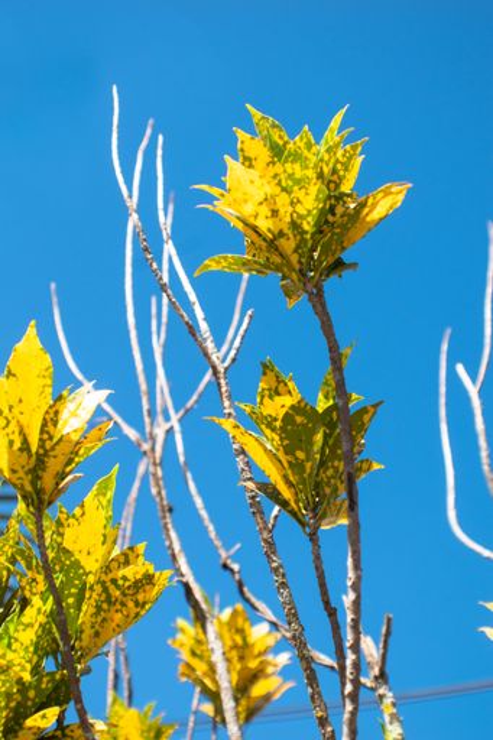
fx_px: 1696
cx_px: 246
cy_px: 370
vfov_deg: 24.6
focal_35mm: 82
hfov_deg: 16.5
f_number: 6.3
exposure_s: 1/500
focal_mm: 55
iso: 200
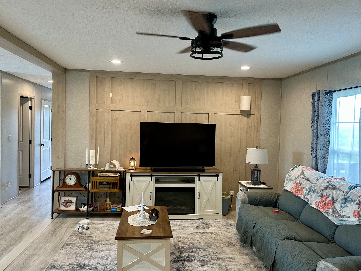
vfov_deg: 51.4
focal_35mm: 27
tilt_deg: -0.3
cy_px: 135
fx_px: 282
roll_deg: -1.3
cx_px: 183
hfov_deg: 65.3
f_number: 1.78
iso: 200
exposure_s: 1/120
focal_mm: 6.86
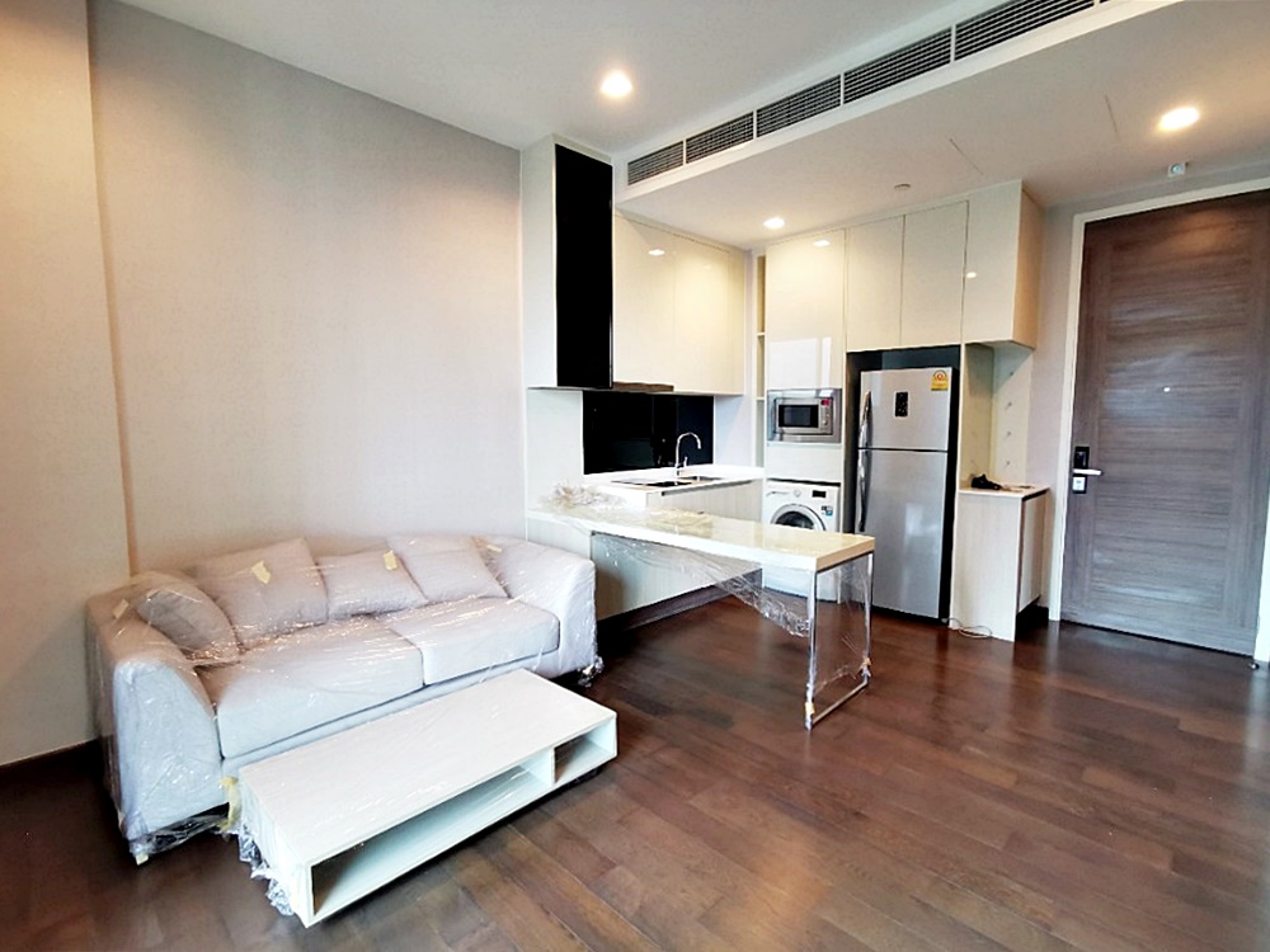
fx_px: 624
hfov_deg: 91.0
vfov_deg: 74.7
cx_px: 635
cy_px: 476
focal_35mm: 17
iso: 400
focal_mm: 2.26
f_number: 2.2
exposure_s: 1/33.3
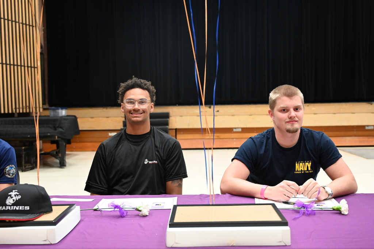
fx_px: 384
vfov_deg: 35.9
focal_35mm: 37
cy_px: 124
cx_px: 187
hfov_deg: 51.9
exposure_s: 1/80
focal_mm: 37
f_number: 4
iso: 3200
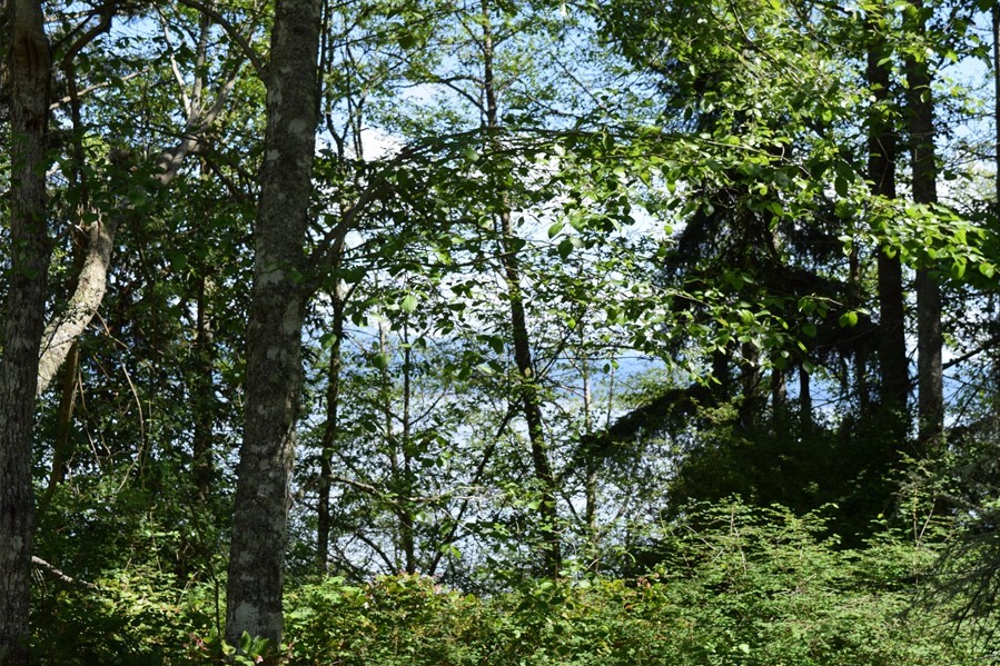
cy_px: 360
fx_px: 1611
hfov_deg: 34.4
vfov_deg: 23.4
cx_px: 603
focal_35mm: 58
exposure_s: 1/250
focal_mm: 32
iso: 200
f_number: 8
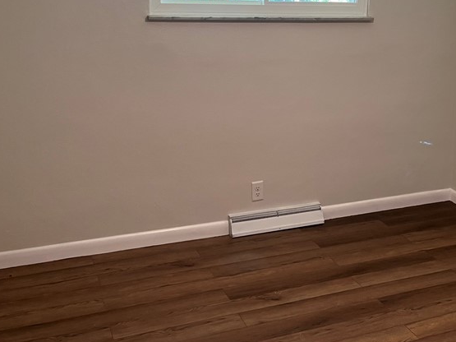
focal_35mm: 48
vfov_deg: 29.4
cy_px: 58
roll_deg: -1.8
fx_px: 632
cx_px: 319
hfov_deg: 39.0
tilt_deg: -6.1
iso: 100
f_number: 1.6
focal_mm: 5.1
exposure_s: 1/60
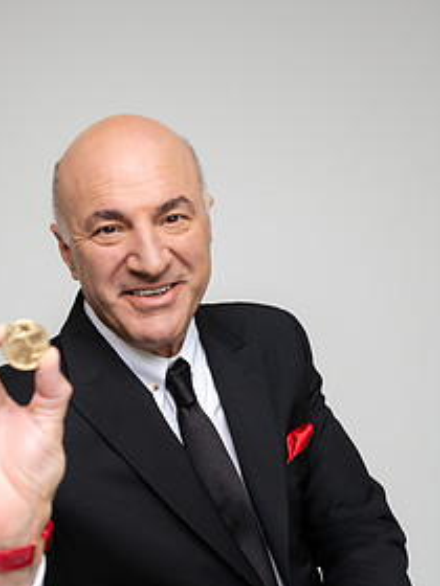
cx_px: 138
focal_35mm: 54
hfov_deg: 26.8
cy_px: 452
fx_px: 915
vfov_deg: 34.6
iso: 400
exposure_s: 1/125
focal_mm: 35
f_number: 4
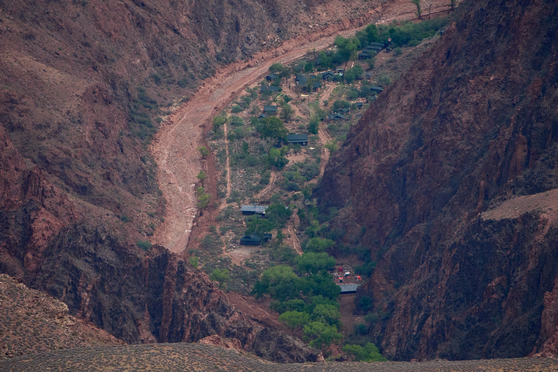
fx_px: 9299
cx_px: 279
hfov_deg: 3.4
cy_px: 186
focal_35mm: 600
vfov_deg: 2.3
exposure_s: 1/2500
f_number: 5.6
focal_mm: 400
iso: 2000
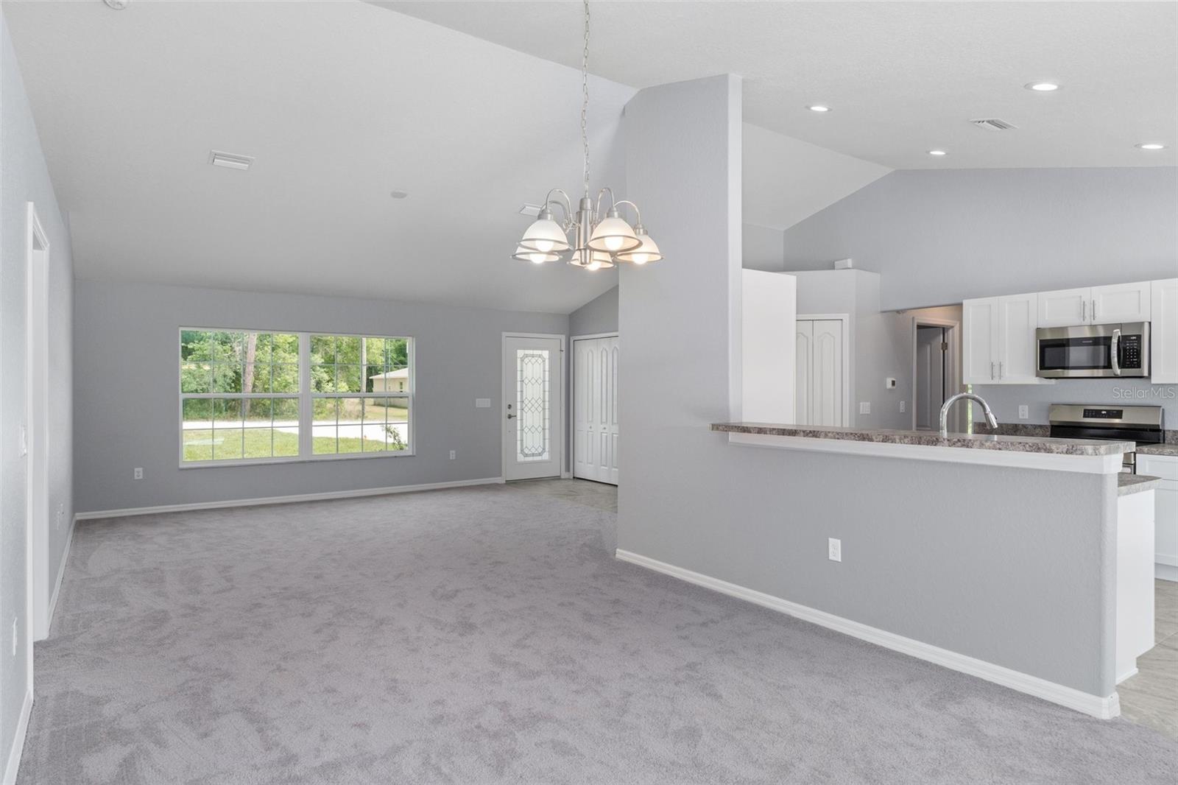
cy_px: 392
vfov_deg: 59.5
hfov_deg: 81.2
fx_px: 687
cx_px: 589
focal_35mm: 21
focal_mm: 14
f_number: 8
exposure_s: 1/2
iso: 320
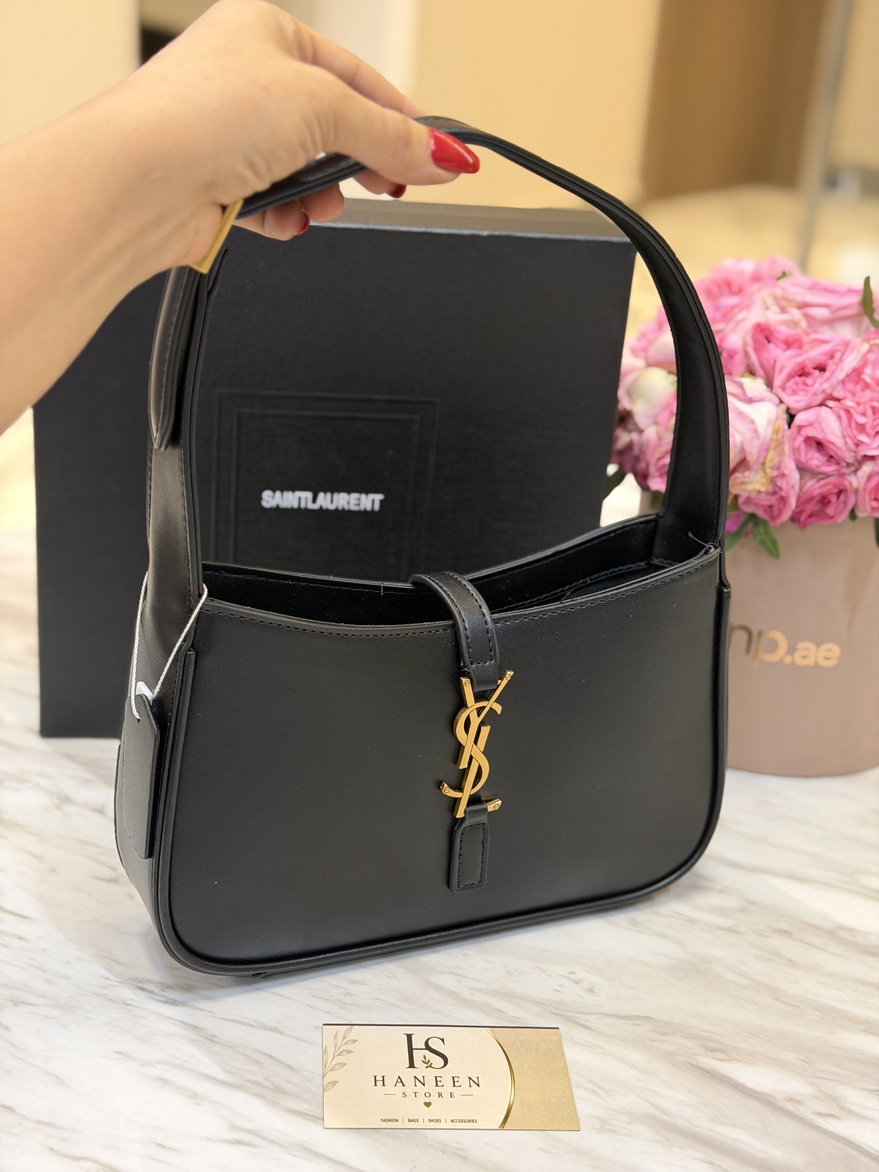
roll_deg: -4.4
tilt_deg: -25.4
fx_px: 1625
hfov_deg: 30.3
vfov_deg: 39.7
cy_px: 586
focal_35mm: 48
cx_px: 440
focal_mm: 6.76
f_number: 1.78
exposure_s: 1/33
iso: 200
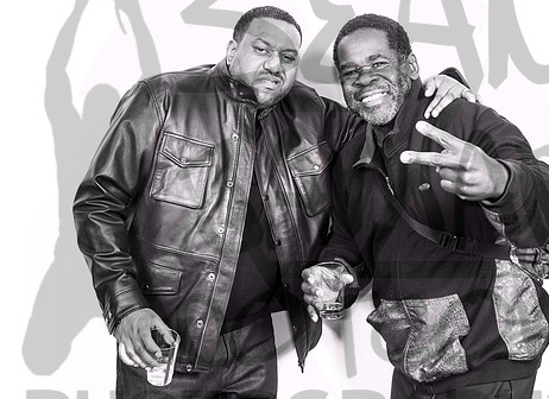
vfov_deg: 21.2
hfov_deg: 28.8
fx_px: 1067
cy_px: 158
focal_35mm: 68
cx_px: 297
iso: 500
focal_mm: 44
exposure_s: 1/200
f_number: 4
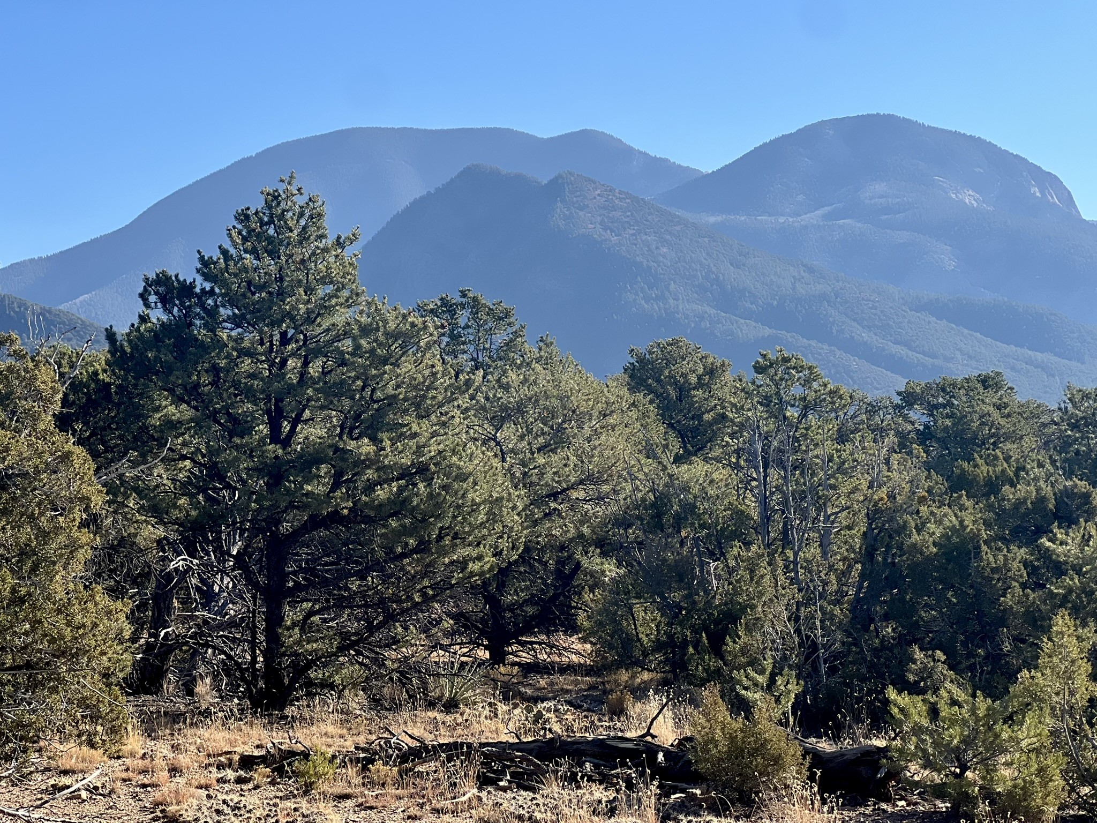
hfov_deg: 25.3
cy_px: 412
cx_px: 548
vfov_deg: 19.1
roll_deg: +1.8
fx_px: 2440
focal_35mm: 77
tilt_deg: +3.0
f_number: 2.8
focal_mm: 9
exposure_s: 1/708
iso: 32
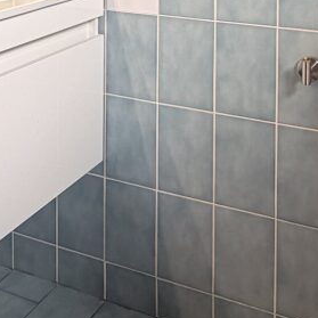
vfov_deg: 24.2
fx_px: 644
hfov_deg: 27.6
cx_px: 116
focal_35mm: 62
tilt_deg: -0.5
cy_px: -99
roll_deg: +0.2
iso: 125
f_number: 2.2
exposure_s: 1/100
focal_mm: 2.22
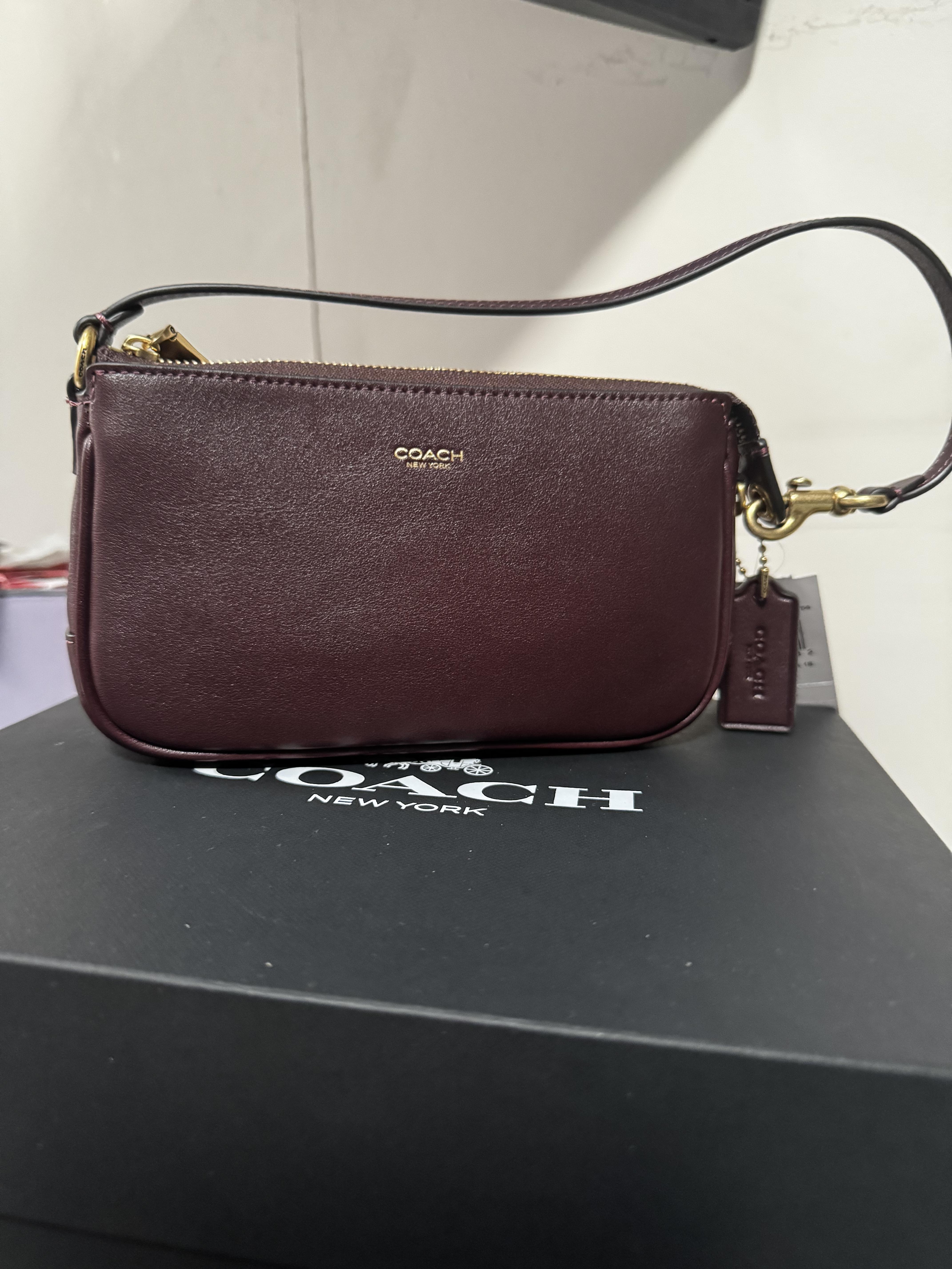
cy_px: 634
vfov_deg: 71.6
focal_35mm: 24
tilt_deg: -9.0
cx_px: 476
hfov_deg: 56.8
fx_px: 880
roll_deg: +2.8
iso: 800
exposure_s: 1/37
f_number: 1.78
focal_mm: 6.76
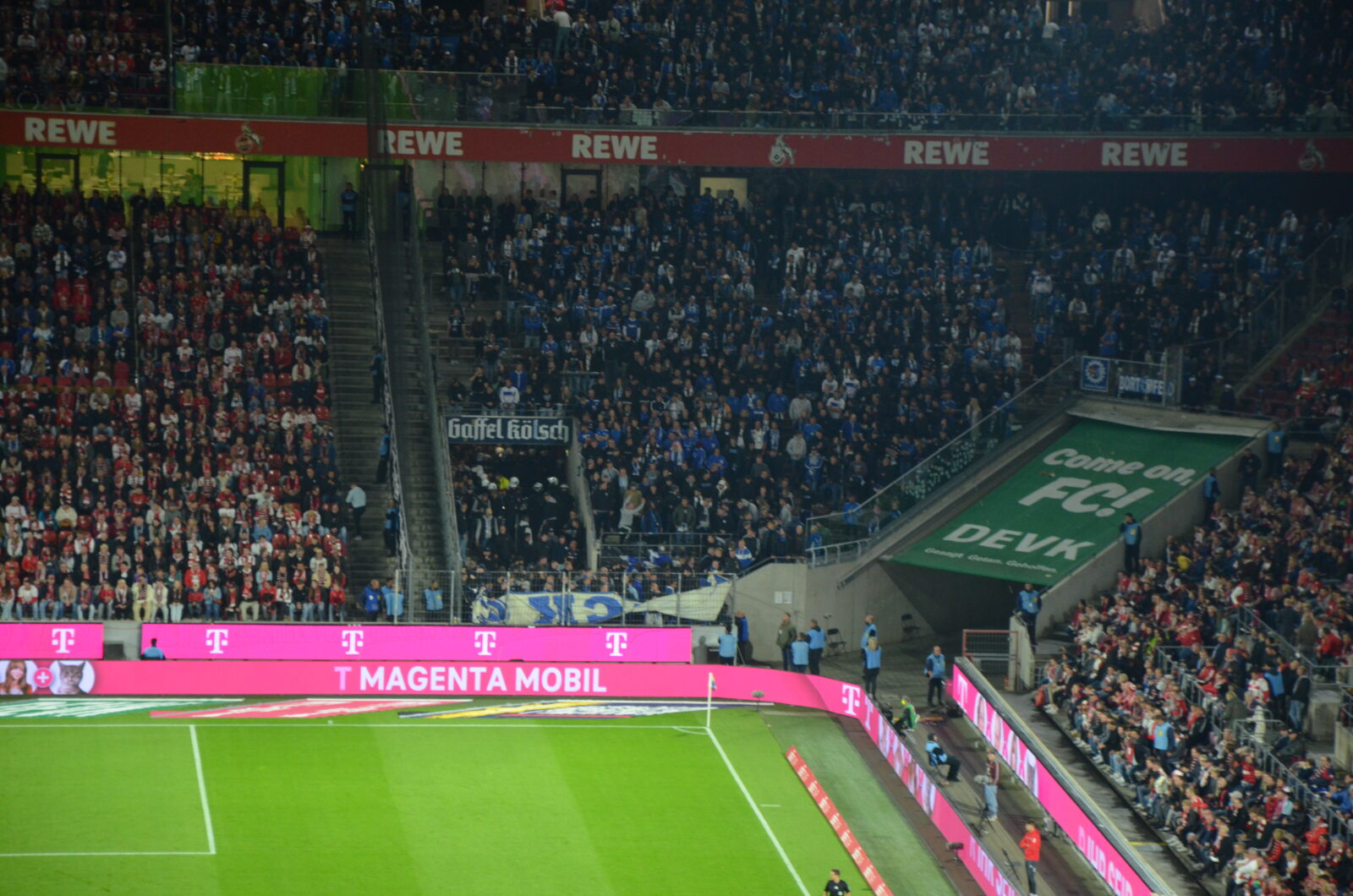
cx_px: 676
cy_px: 448
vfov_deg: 8.7
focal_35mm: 158
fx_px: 5908
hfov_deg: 13.1
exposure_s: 1/125
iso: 1400
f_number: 5.6
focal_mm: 105
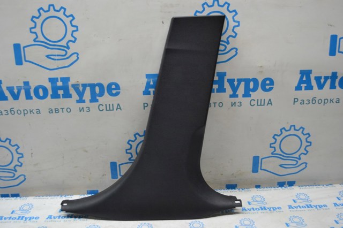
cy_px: 114
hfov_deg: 53.2
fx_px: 343
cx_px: 172
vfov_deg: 36.8
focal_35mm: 36
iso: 400
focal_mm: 24
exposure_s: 1/80
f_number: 4.5
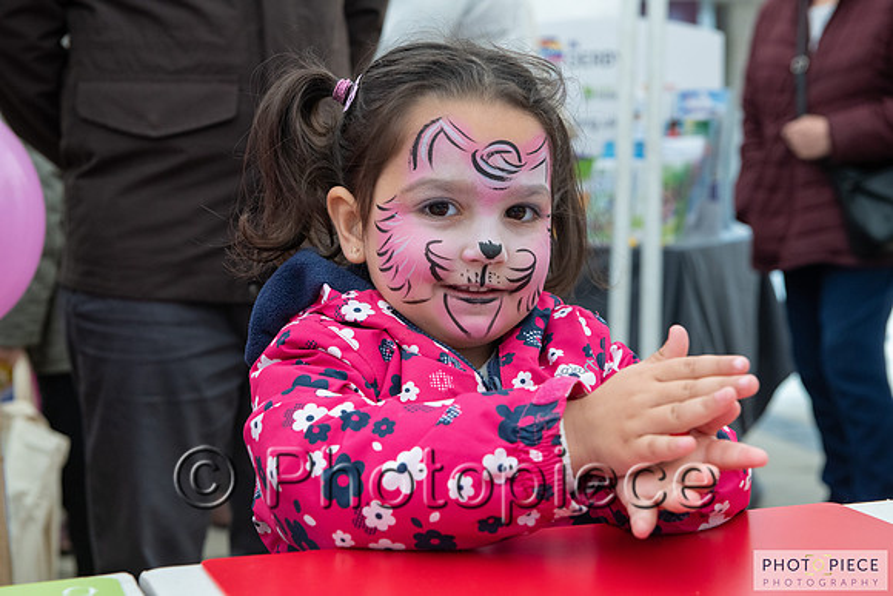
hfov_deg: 32.4
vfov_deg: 21.9
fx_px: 1538
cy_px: 298
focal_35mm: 62
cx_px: 446
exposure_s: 1/160
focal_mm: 62
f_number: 6.3
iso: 1250
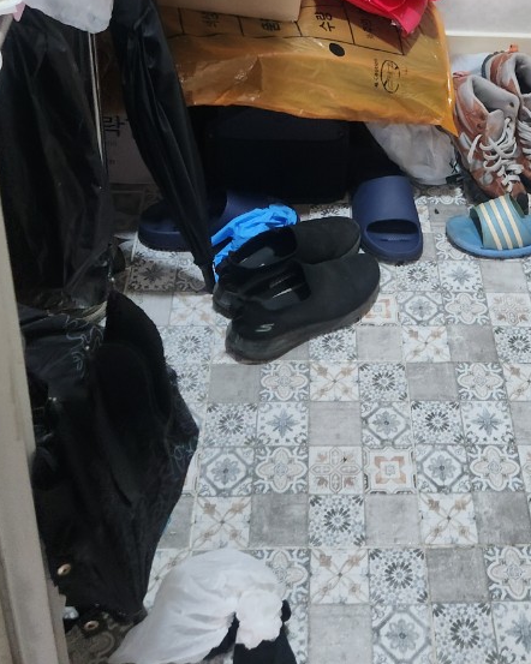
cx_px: 398
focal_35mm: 52
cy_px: 52
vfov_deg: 33.8
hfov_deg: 28.7
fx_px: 1022
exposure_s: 1/40
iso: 200
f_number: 1.8
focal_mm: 5.4
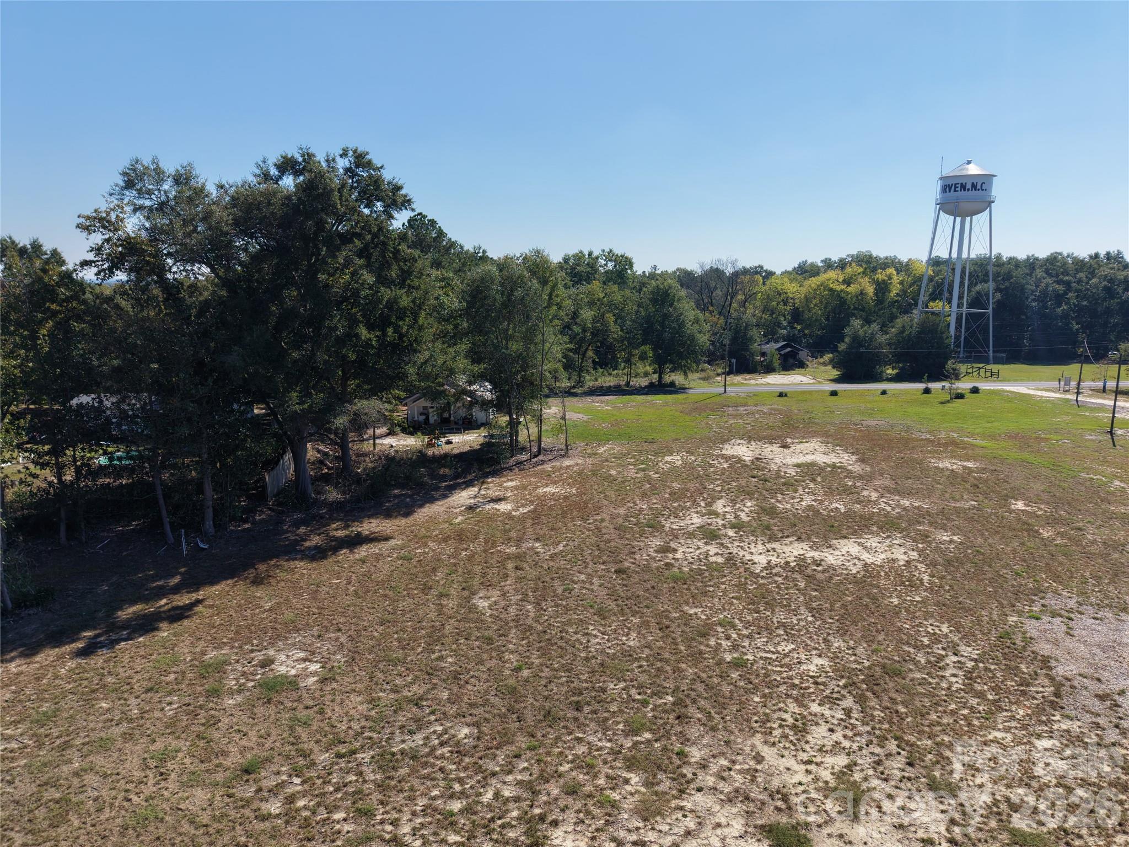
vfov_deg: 56.8
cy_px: 424
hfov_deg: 71.6
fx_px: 783
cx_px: 564
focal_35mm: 24
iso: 330
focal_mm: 8.67
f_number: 1.8
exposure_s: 1/1000
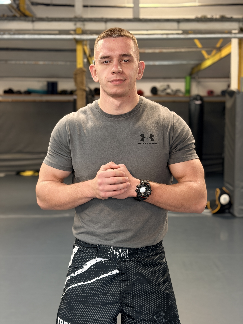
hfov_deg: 30.3
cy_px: 162
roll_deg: -0.2
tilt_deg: -6.3
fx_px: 449
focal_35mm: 48
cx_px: 122
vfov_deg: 39.7
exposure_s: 1/50
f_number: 1.78
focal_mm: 6.76
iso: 125
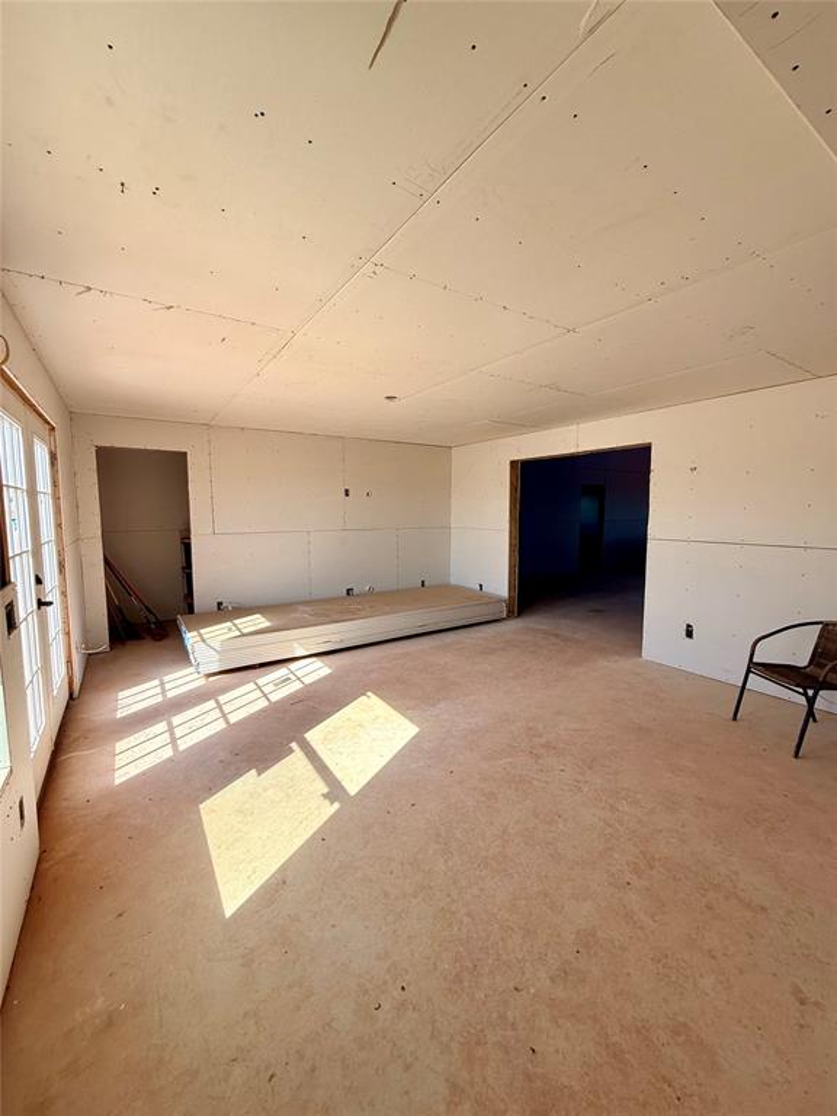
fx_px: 451
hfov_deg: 85.7
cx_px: 418
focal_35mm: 14
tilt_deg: -5.4
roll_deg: -0.3
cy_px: 558
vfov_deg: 102.1
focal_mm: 2.22
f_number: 2.2
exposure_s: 1/298
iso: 64
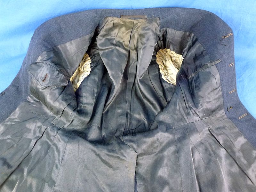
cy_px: 96
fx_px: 192
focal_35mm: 26
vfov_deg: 53.1
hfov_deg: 67.3
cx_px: 128
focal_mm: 4.7
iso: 400
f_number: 3.4
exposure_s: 1/40
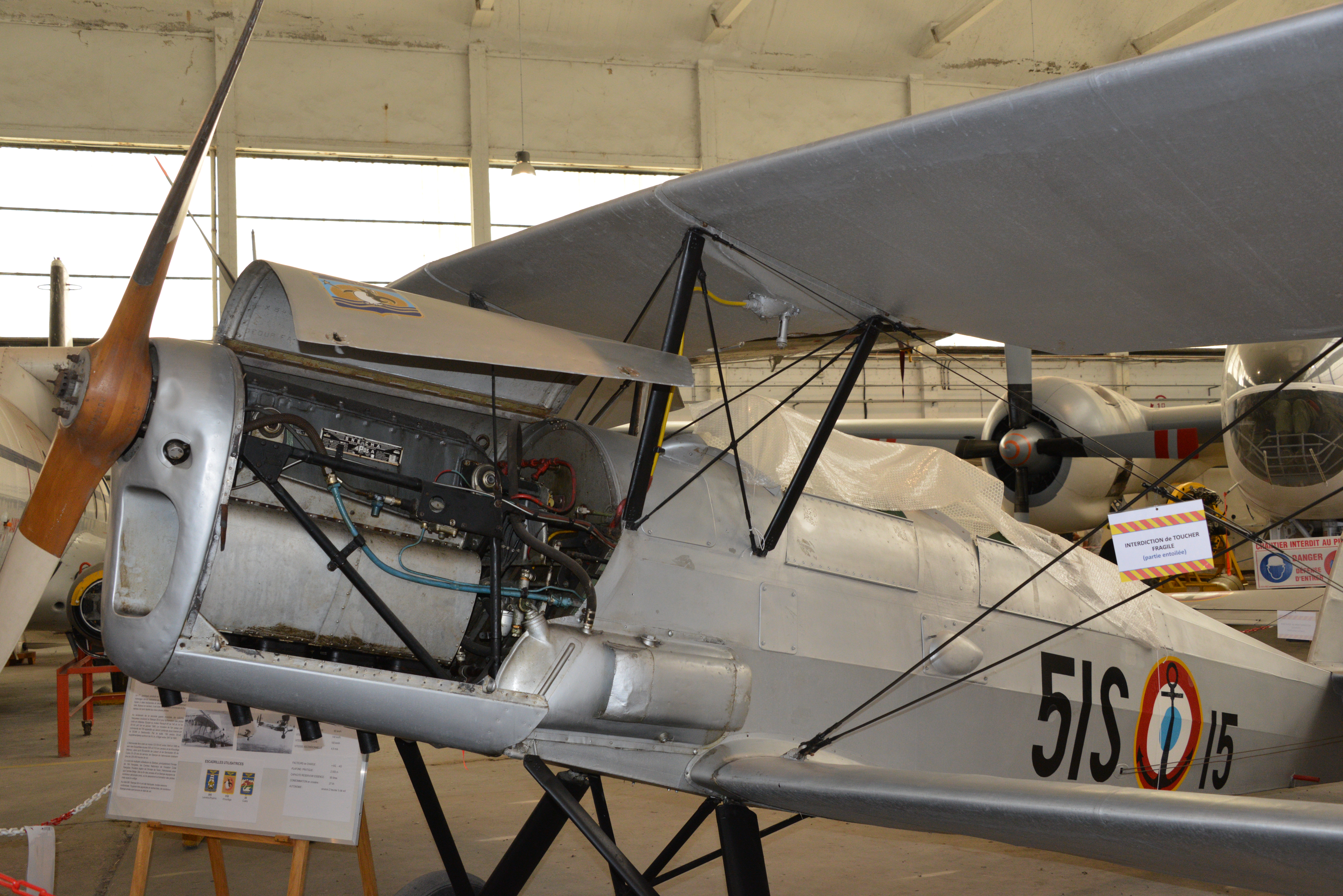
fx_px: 1343
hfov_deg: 53.1
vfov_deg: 36.9
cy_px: 448
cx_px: 672
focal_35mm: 36
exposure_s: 1/160
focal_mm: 36
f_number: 9
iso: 2000
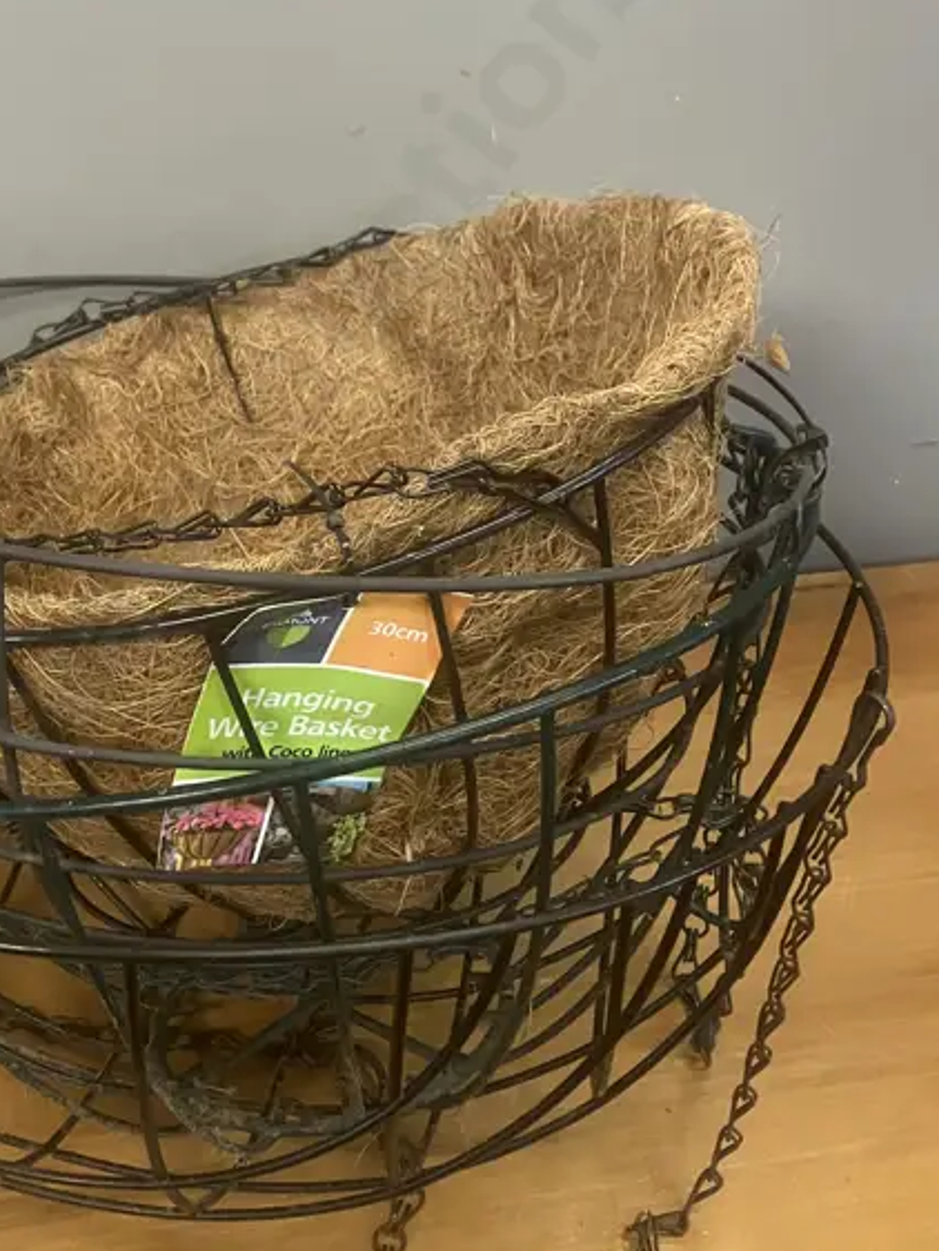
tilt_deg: -32.6
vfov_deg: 37.3
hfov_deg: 28.1
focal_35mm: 51
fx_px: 1843
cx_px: 229
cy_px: 474
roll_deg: -3.4
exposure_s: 1/33
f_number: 1.8
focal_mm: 3.99
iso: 250
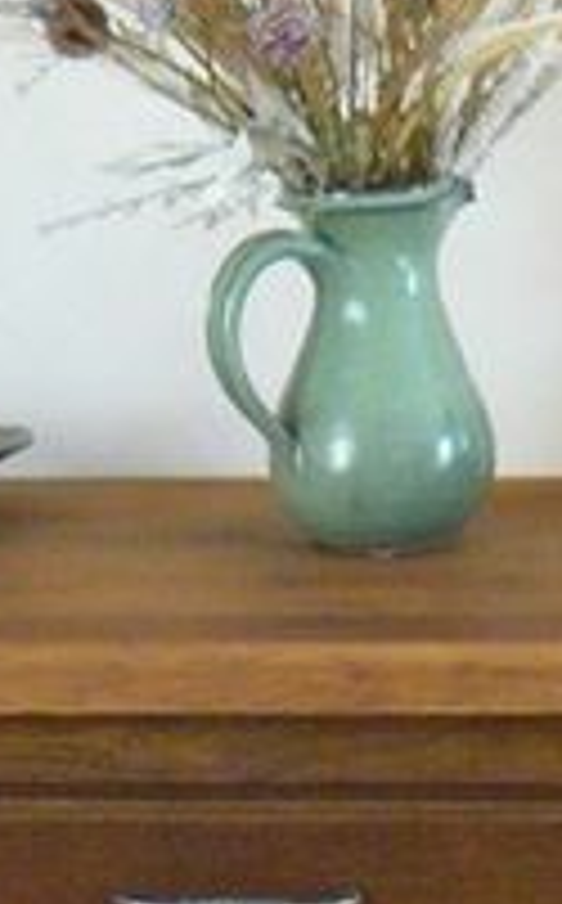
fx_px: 3640
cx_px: 409
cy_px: 1124
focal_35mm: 148
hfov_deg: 8.8
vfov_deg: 13.7
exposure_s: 1/25
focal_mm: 4.6
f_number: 2.8
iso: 400
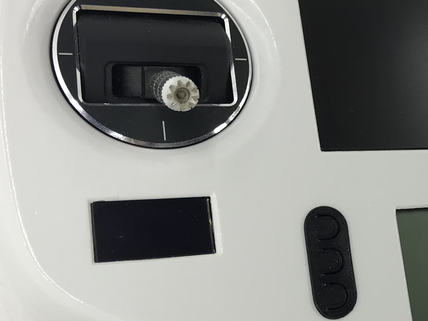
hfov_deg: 27.7
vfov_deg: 22.6
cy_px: 186
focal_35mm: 65
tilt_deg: -3.8
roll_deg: +0.5
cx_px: 451
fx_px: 804
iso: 20
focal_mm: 3.99
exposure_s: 1/49
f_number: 1.8
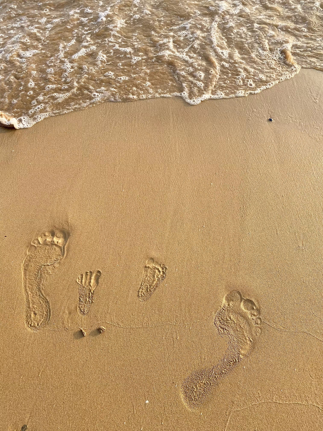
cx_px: 162
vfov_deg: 67.3
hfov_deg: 53.1
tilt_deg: -60.1
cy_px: 216
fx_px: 323
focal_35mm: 26
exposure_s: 1/747
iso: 32
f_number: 1.8
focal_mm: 4.25
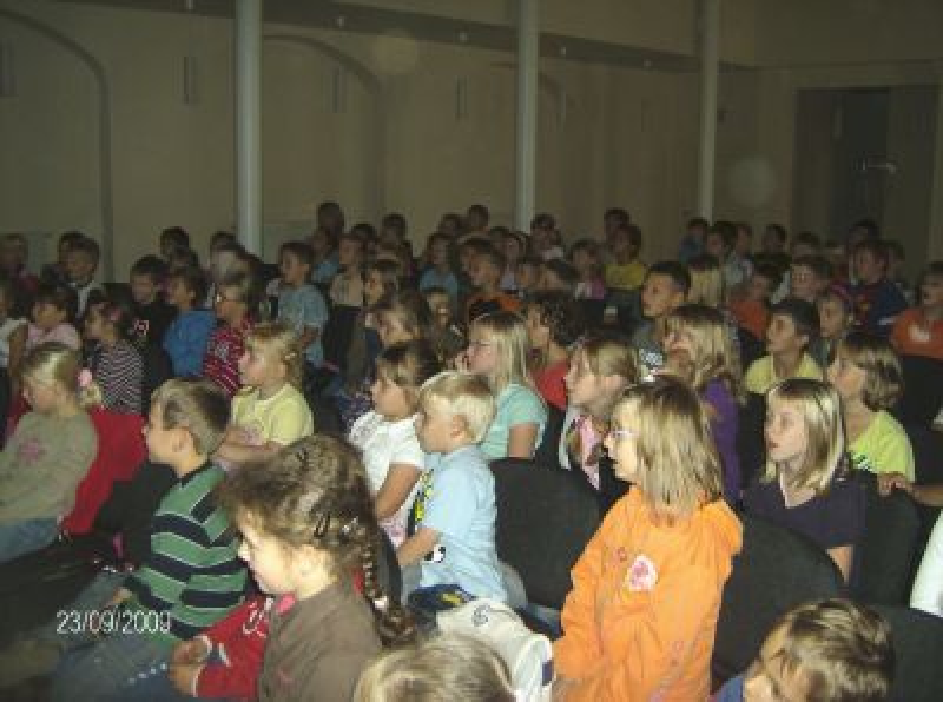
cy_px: 351
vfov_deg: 39.5
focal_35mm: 36
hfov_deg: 51.5
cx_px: 472
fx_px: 978
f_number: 2.8
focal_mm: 6
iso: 200
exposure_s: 1/60
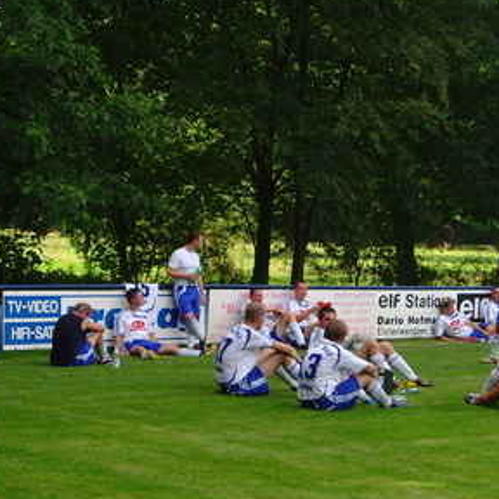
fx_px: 1500
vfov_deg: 18.9
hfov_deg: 18.9
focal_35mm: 92
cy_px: 273
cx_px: 272
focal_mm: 10.2
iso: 80
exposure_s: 1/180
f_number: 3.9
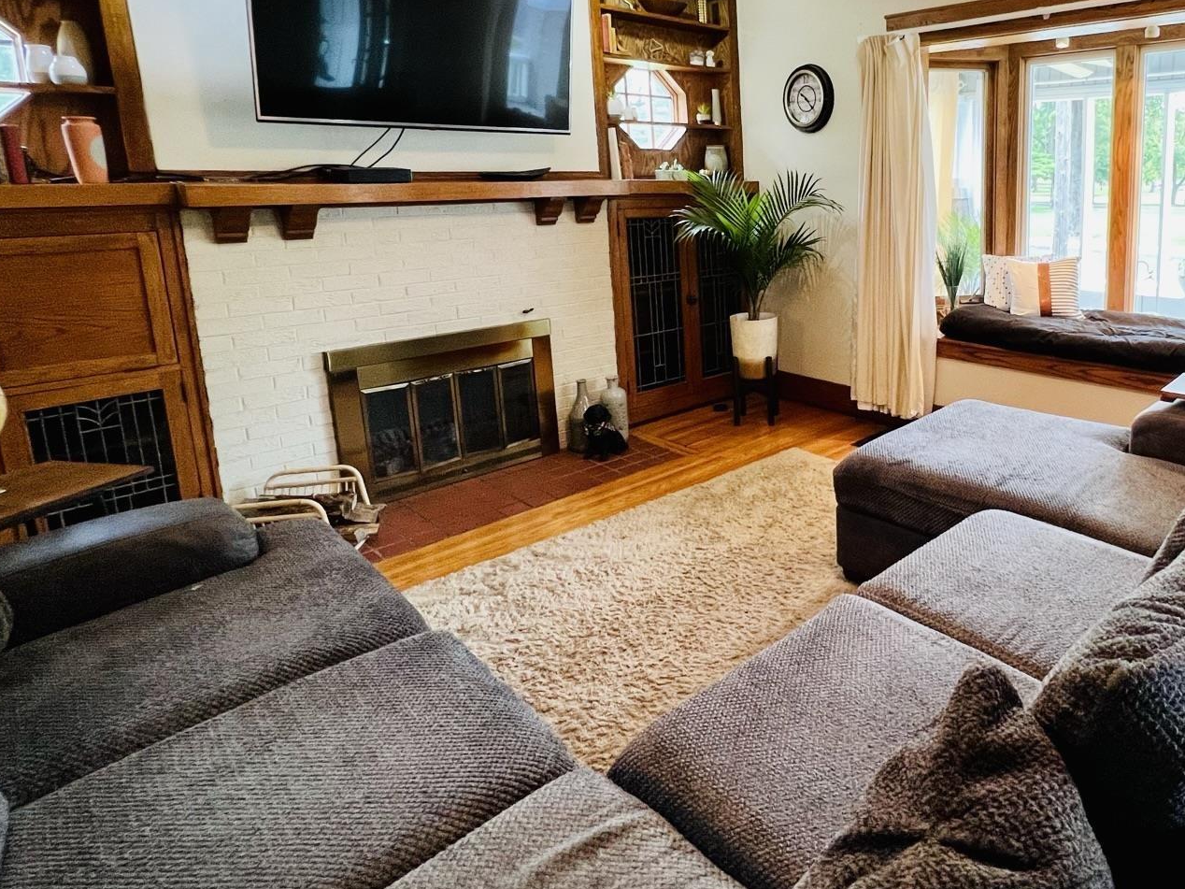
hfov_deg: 72.9
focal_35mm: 21
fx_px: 719
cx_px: 902
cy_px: 311
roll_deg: +0.1
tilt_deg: -10.5
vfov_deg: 62.2
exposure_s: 1/60
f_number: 1.8
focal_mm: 1.57
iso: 200
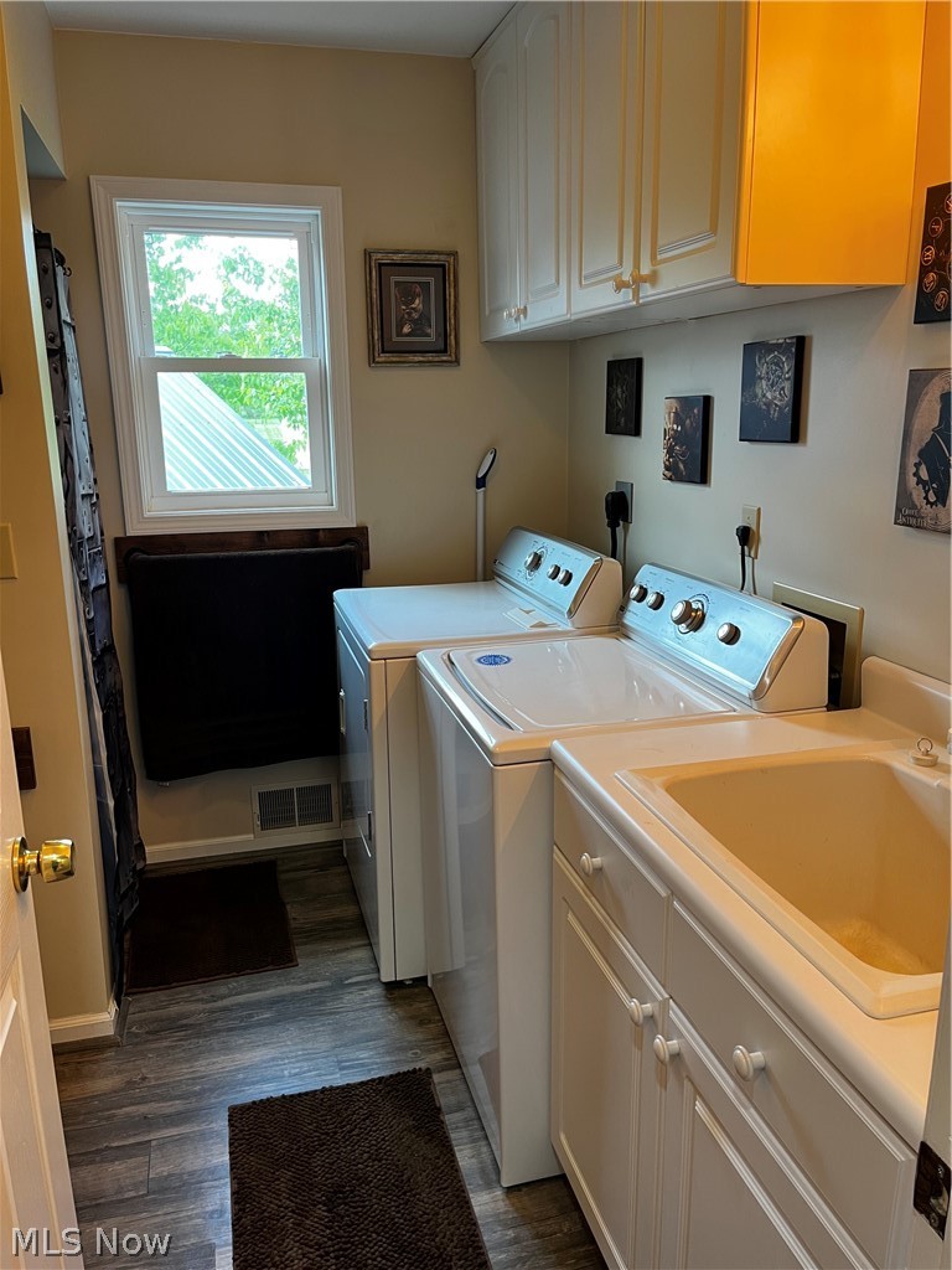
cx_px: 476
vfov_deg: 67.3
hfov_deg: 53.1
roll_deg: +1.3
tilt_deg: -14.7
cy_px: 635
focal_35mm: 26
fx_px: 953
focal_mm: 5.1
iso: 100
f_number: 1.6
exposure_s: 1/60
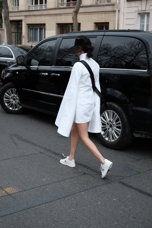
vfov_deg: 37.5
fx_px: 336
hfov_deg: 25.5
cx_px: 76
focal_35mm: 53
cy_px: 114
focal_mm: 35
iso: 250
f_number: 2
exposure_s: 1/2000
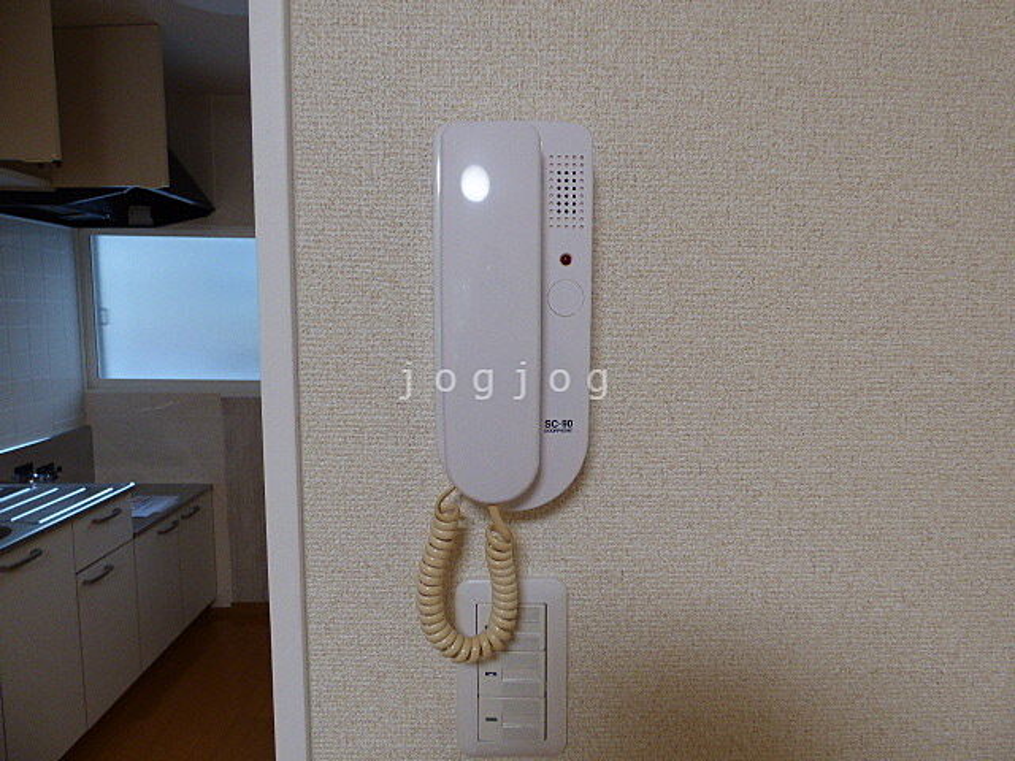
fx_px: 586
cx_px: 508
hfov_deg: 81.7
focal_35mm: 20
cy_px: 380
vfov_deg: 66.0
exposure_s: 1/60
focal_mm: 3.58
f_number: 2.8
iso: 160
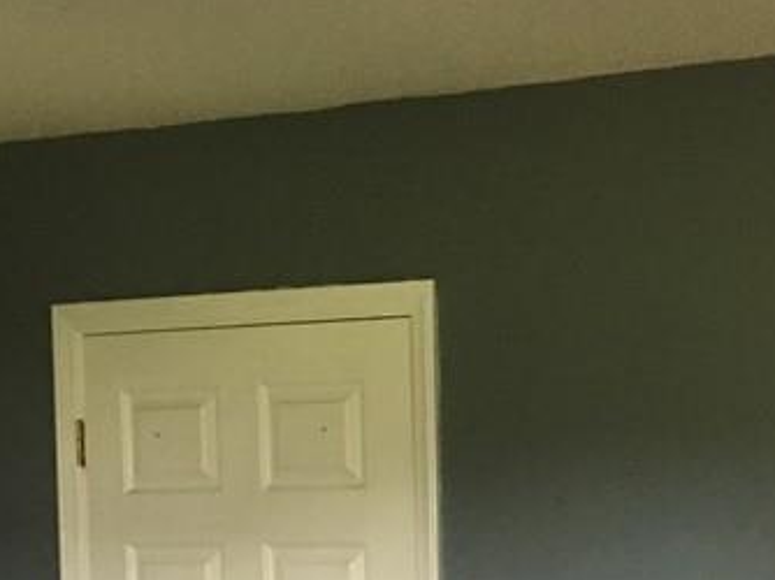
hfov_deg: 21.1
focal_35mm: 89
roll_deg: -0.3
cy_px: 682
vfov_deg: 16.0
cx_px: 810
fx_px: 1991
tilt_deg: -3.9
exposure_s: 1/33
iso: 200
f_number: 2.2
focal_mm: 4.15
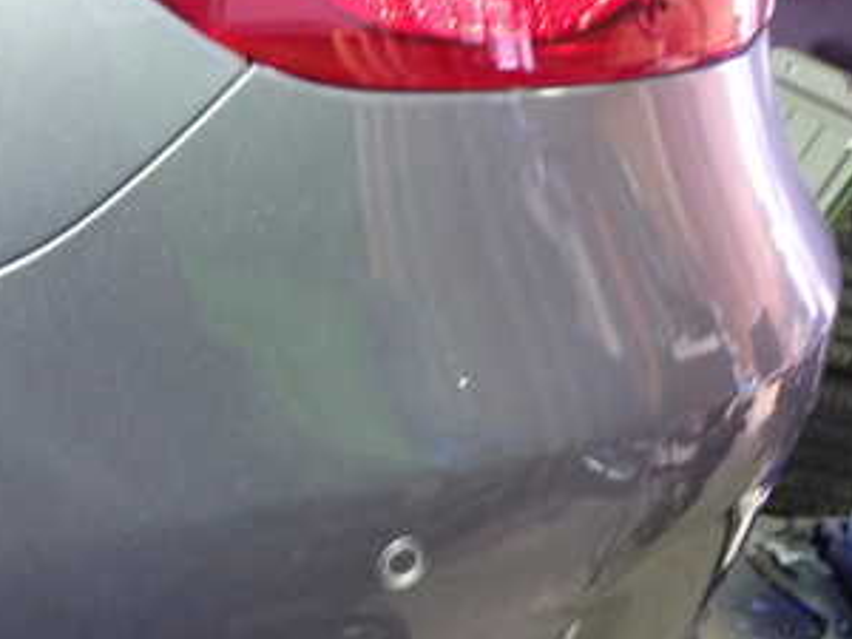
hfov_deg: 30.1
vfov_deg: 23.5
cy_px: 622
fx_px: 1477
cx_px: 14
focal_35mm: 60
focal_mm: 5.4
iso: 800
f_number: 2.3
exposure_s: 1/25
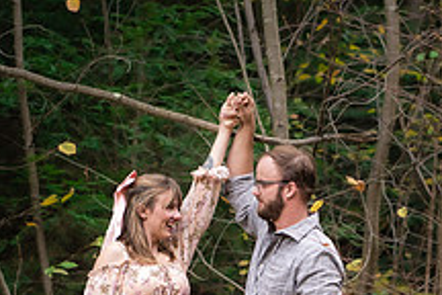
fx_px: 2799
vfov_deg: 6.0
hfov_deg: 9.0
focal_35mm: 228
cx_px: 397
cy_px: 362
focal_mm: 85
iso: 1000
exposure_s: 1/640
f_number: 2.8
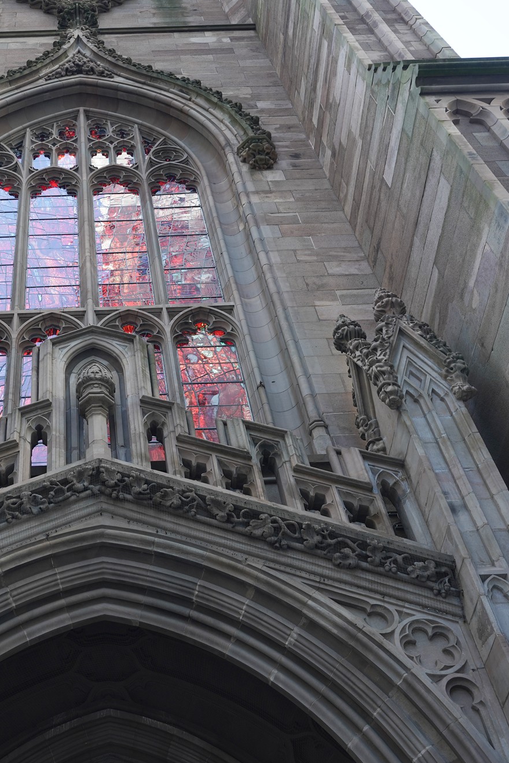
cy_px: 383
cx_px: 115
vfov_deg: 44.5
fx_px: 933
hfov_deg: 29.9
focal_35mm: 44
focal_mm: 29
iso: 400
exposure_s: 1/100
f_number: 5
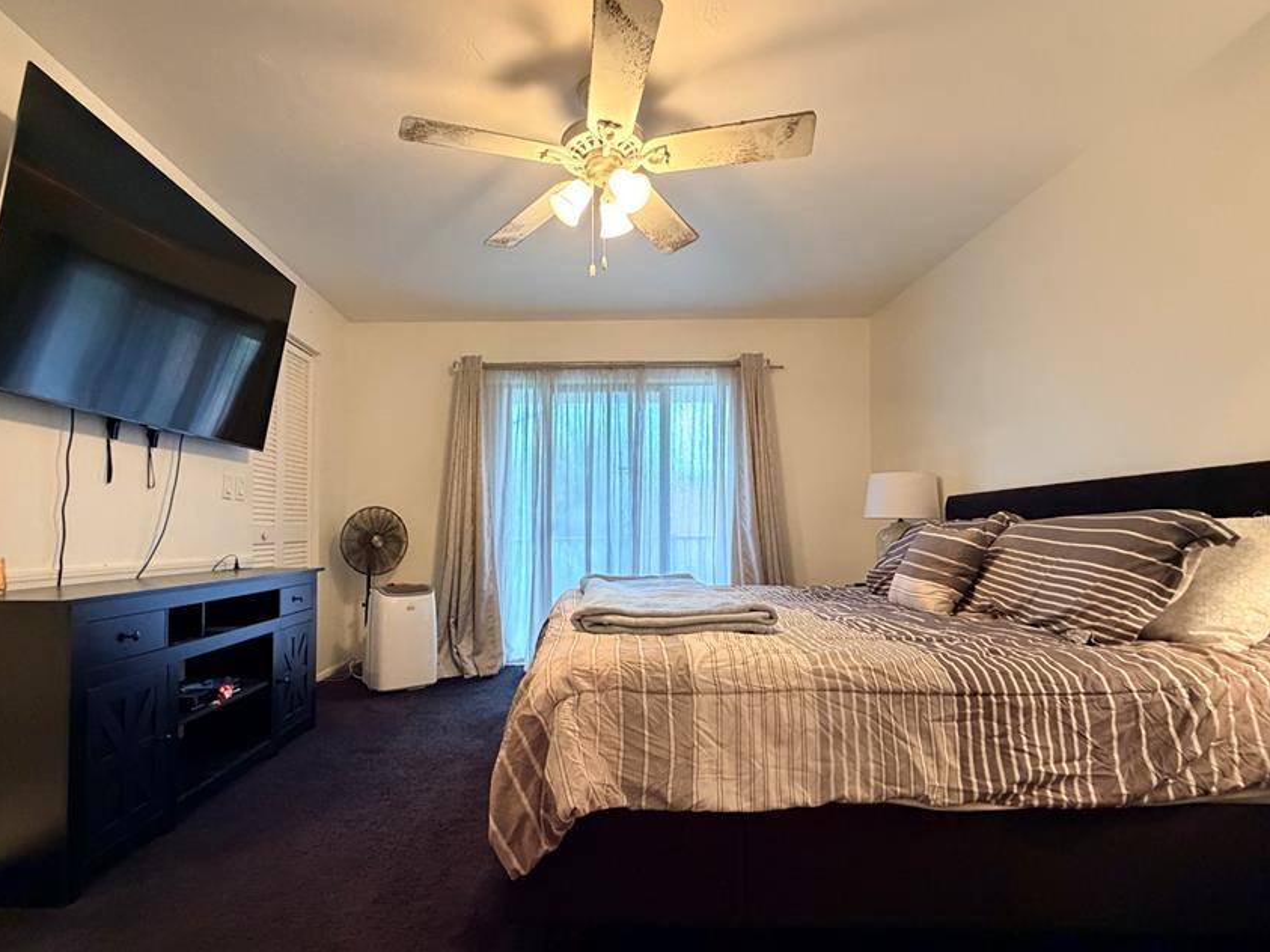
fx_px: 624
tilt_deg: +0.3
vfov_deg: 74.6
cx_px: 572
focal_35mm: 17
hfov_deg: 90.8
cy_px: 518
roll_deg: +0.5
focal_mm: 2.22
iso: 640
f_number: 2.2
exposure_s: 1/60
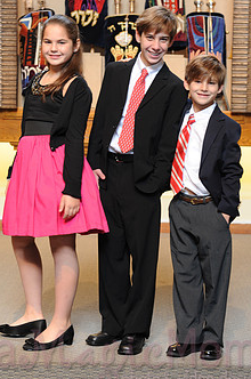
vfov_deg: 21.5
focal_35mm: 95
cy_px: 168
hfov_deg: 14.3
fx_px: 998
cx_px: 159
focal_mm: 70
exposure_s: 1/30
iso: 500
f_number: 5
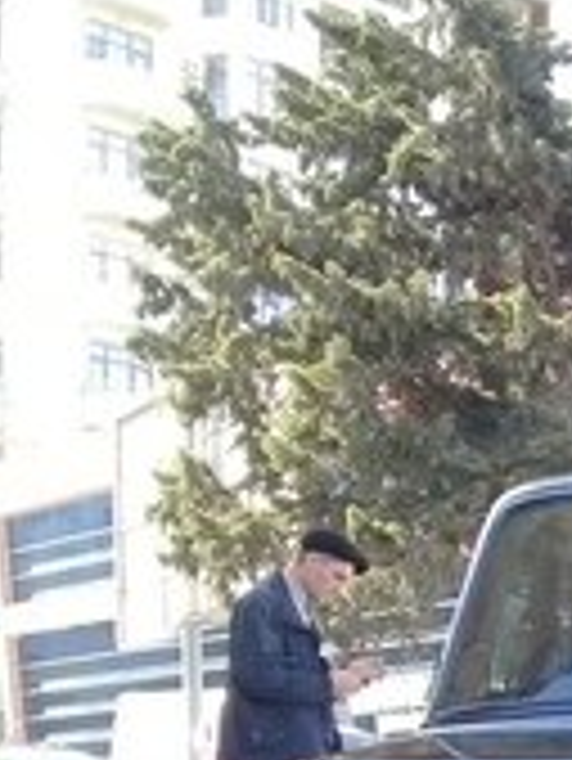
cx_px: 833
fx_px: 2002
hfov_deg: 15.2
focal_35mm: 91
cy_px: 1066
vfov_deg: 19.4
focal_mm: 3.3
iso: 50
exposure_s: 1/100
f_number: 2.2
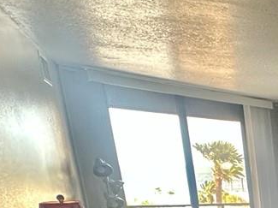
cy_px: 338
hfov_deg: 21.4
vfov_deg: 18.2
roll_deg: +0.3
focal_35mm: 69
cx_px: 463
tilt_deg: -18.2
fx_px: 554
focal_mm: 2.22
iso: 250
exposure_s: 1/120
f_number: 2.2
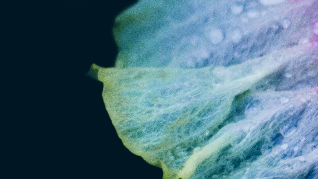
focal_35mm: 235
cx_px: 580
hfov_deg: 8.8
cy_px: 142
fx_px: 1982
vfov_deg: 5.2
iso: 125
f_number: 2.8
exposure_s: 1/125
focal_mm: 50
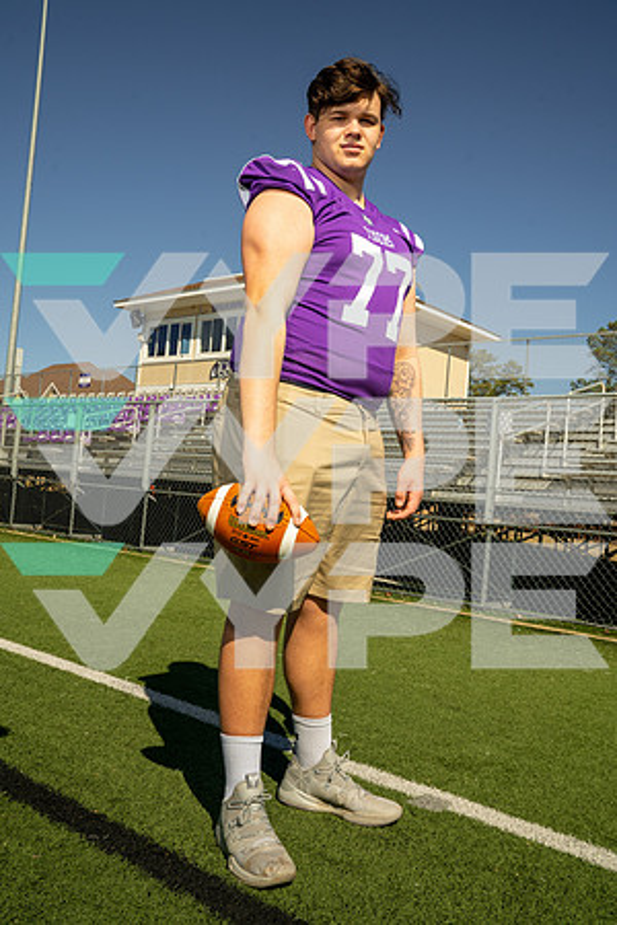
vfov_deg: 58.7
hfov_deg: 41.1
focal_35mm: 32
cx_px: 308
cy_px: 462
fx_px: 823
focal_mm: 32
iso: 250
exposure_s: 1/125
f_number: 11
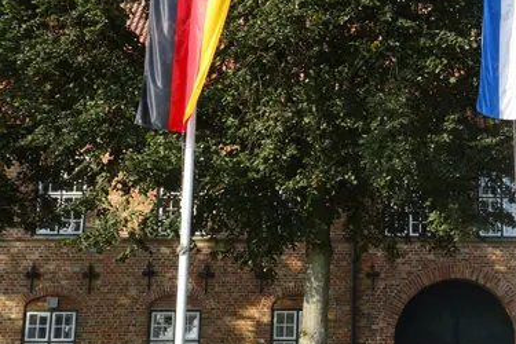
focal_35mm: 64
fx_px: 917
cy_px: 176
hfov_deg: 30.0
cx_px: 471
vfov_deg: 21.2
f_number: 5.6
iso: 125
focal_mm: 12.03
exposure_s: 1/160
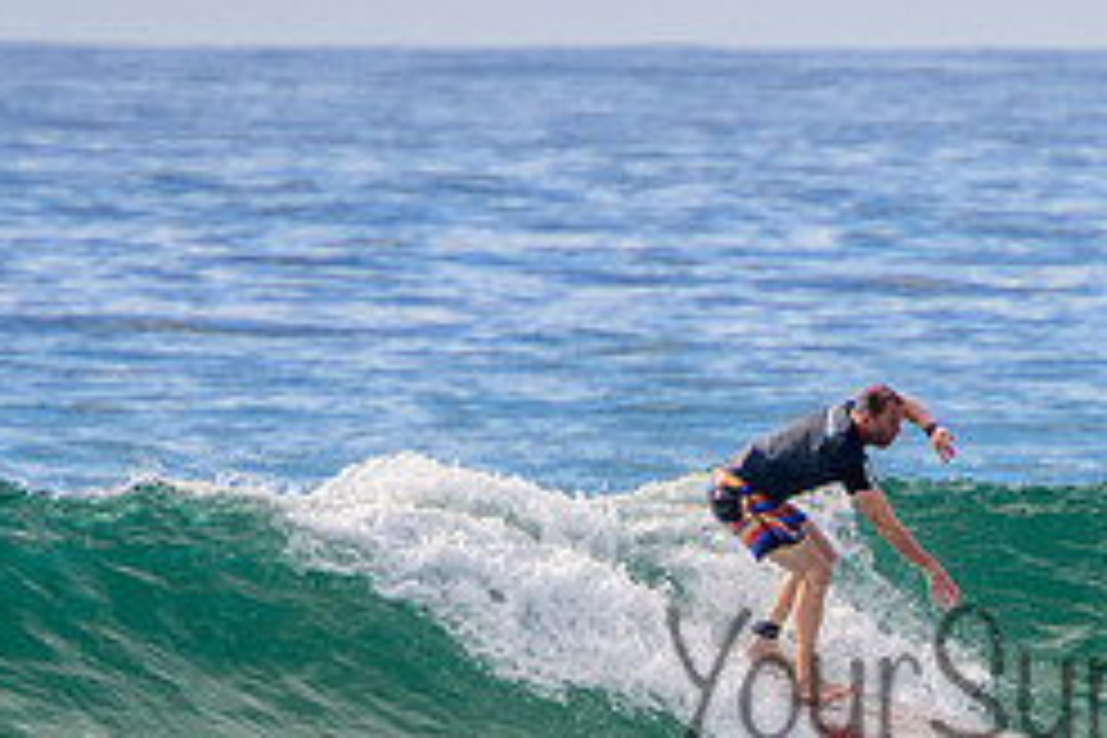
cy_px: 750
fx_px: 39941
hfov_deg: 1.6
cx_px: 1059
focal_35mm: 1299
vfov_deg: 1.1
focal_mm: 400
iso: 280
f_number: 5.6
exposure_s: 1/2000
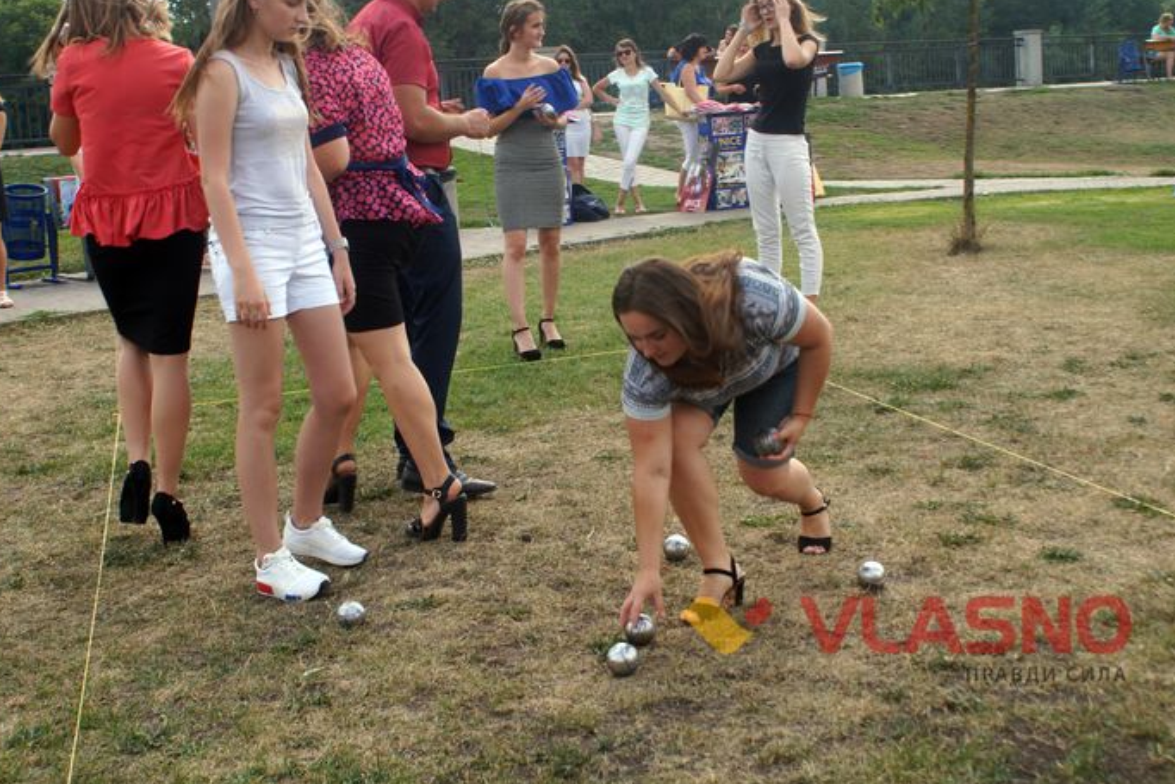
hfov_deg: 48.4
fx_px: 1306
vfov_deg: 33.4
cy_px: 392
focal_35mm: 40
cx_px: 577
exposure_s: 1/125
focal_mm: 26
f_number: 6.3
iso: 100
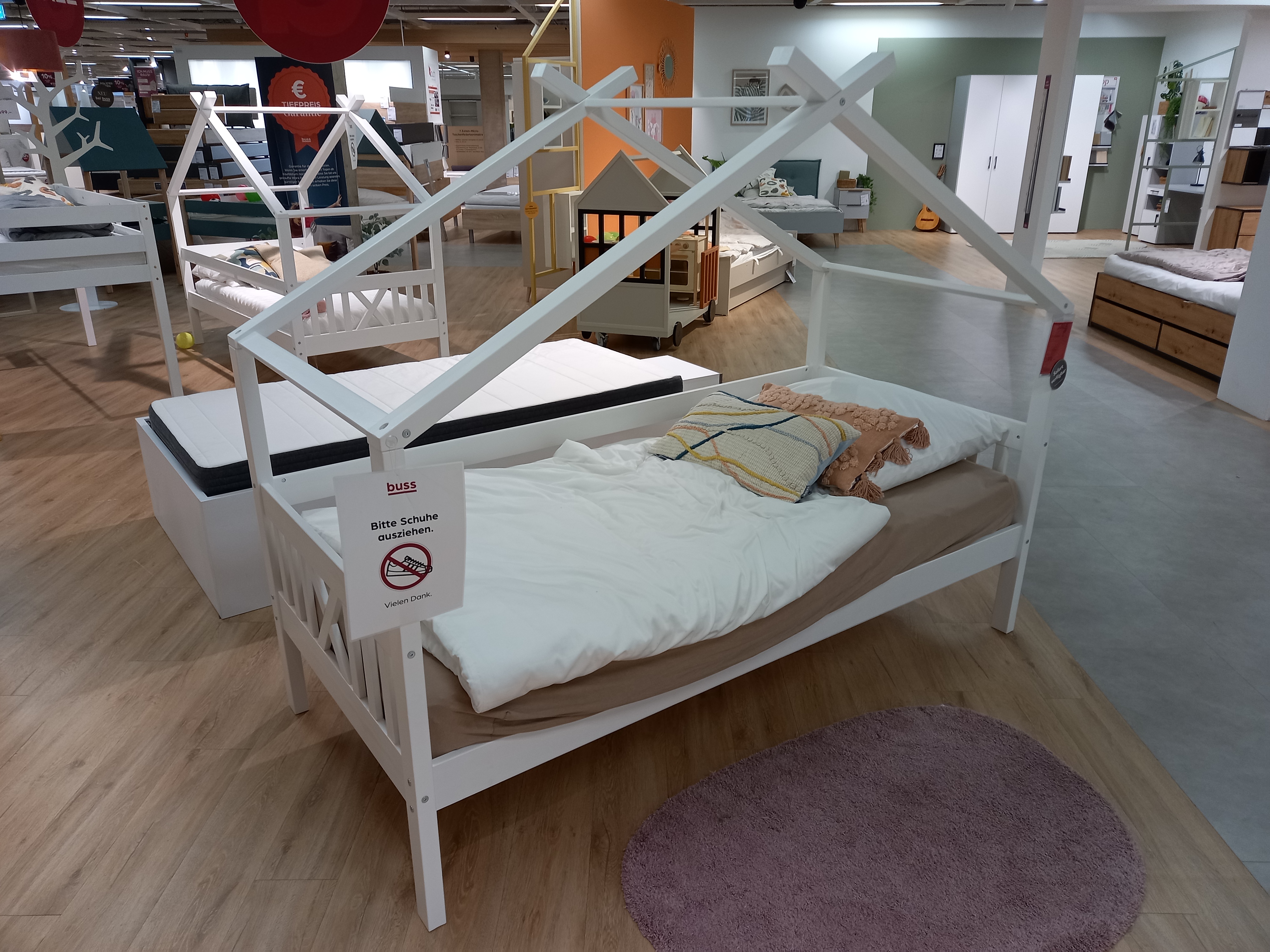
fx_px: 917
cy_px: 476
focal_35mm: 25
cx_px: 635
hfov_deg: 69.4
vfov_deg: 54.9
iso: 125
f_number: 2
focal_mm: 4.6
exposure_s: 1/50
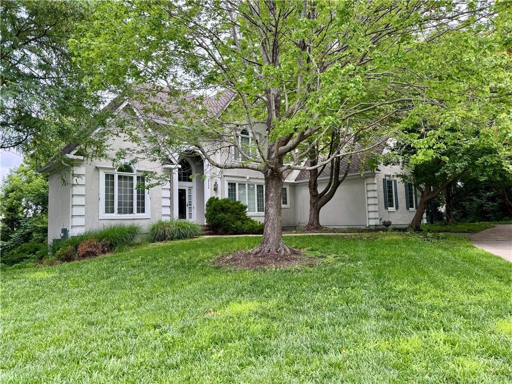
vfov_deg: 56.8
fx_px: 355
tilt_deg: +4.7
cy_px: 192
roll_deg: +1.8
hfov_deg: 71.6
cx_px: 256
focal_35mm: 24
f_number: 1.78
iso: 80
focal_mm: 6.76
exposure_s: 1/417
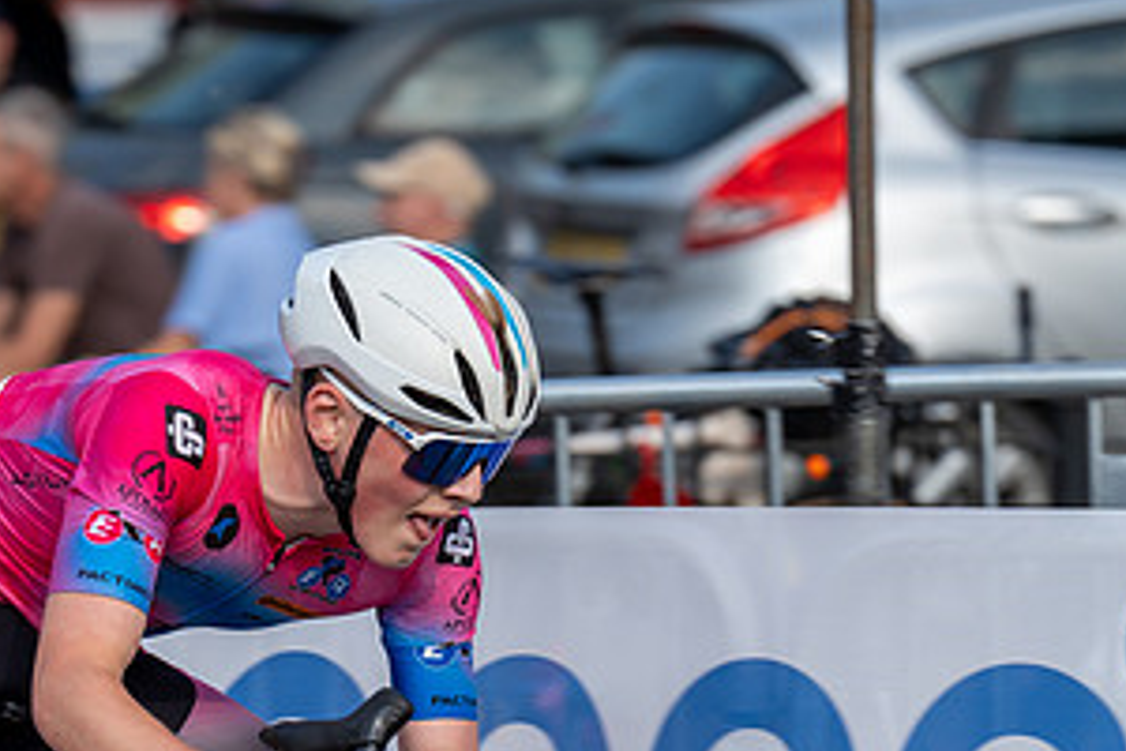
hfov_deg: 5.6
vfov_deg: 3.7
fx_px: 11541
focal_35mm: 369
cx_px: 105
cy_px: 580
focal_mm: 191
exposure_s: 1/1000
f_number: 4.5
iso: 160
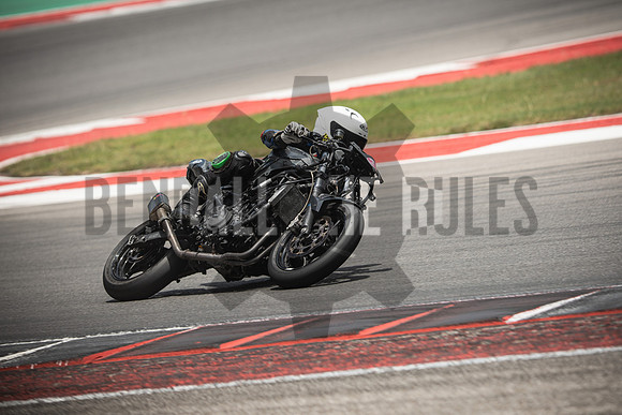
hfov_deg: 6.9
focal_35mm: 300
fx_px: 5184
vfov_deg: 4.6
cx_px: 311
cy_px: 208
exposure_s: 1/1600
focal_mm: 200
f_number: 2.8
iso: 125
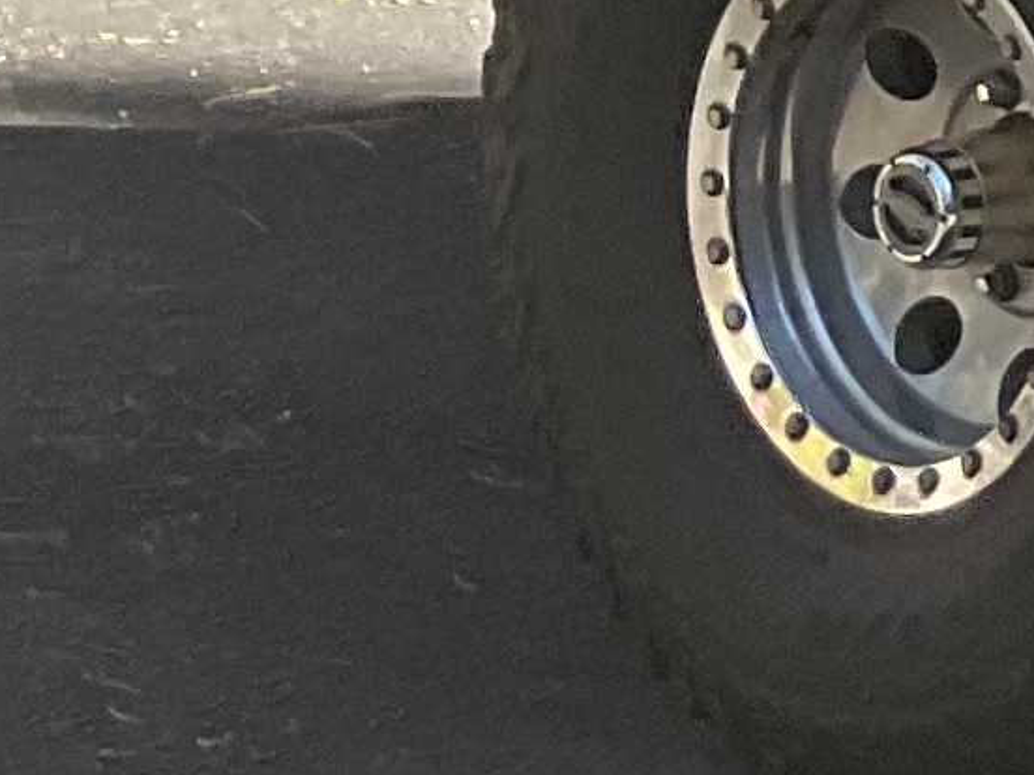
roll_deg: +1.4
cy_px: -599
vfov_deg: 6.8
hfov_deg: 7.7
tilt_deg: -2.1
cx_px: 3482
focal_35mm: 212
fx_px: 6333
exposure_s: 1/206
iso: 16
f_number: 1.8
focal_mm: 3
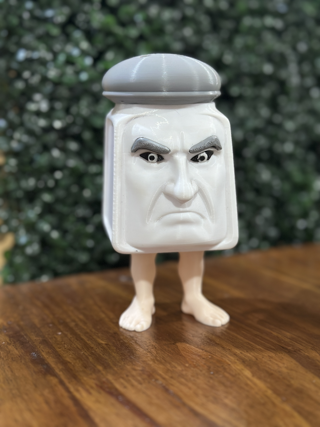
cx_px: 160
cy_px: 214
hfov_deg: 30.3
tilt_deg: -6.9
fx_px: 592
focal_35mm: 48
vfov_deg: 39.7
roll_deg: +0.9
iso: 200
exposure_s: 1/50
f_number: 1.78
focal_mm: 6.86
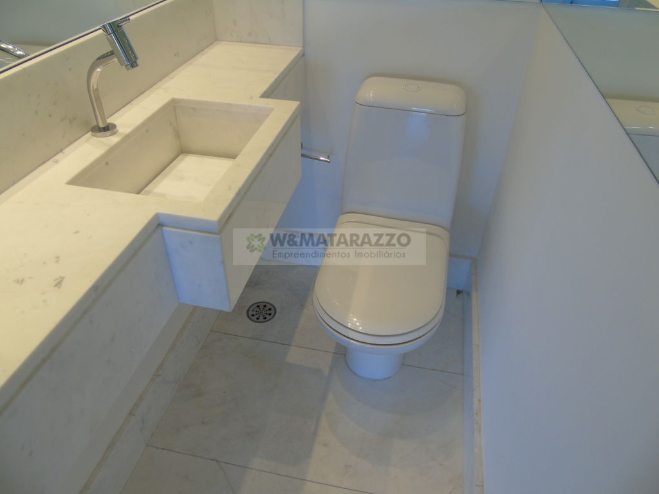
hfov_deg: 69.4
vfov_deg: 54.9
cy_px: 247
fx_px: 476
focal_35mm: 25
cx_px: 330
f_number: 3.4
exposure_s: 1/30
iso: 80
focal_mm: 4.4
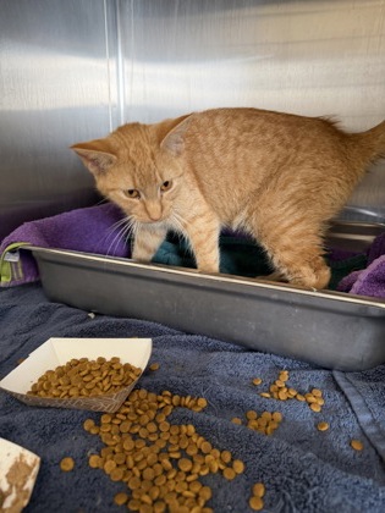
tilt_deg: -16.8
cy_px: 256
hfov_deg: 56.8
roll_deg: -1.2
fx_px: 356
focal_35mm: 24
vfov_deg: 71.6
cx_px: 192
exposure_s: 1/60
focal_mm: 6.76
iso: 200
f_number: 1.78
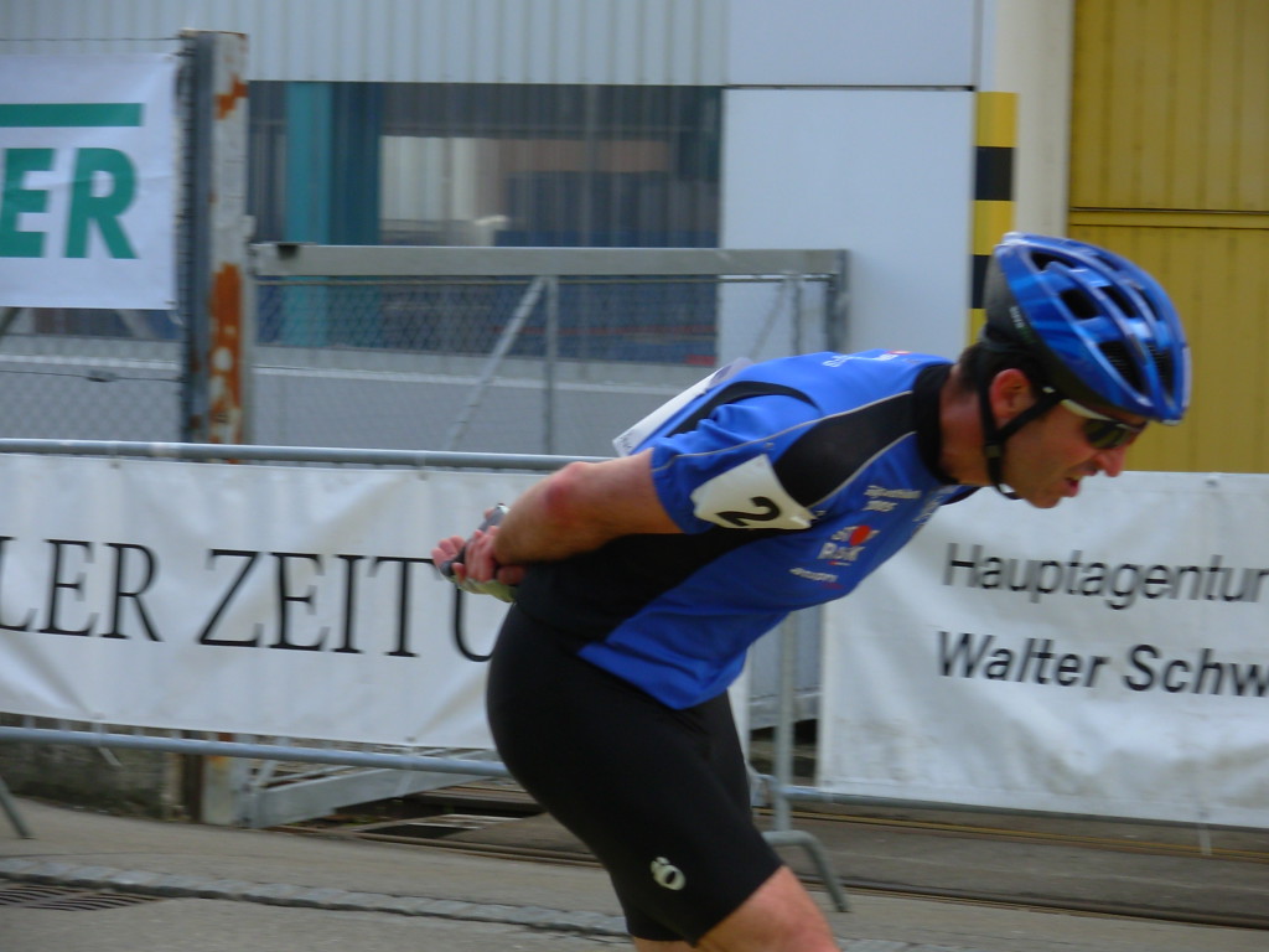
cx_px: 634
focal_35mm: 112
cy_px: 476
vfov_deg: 13.2
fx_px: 4106
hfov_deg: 17.6
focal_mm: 18.6
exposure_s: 1/287
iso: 50
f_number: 4.2
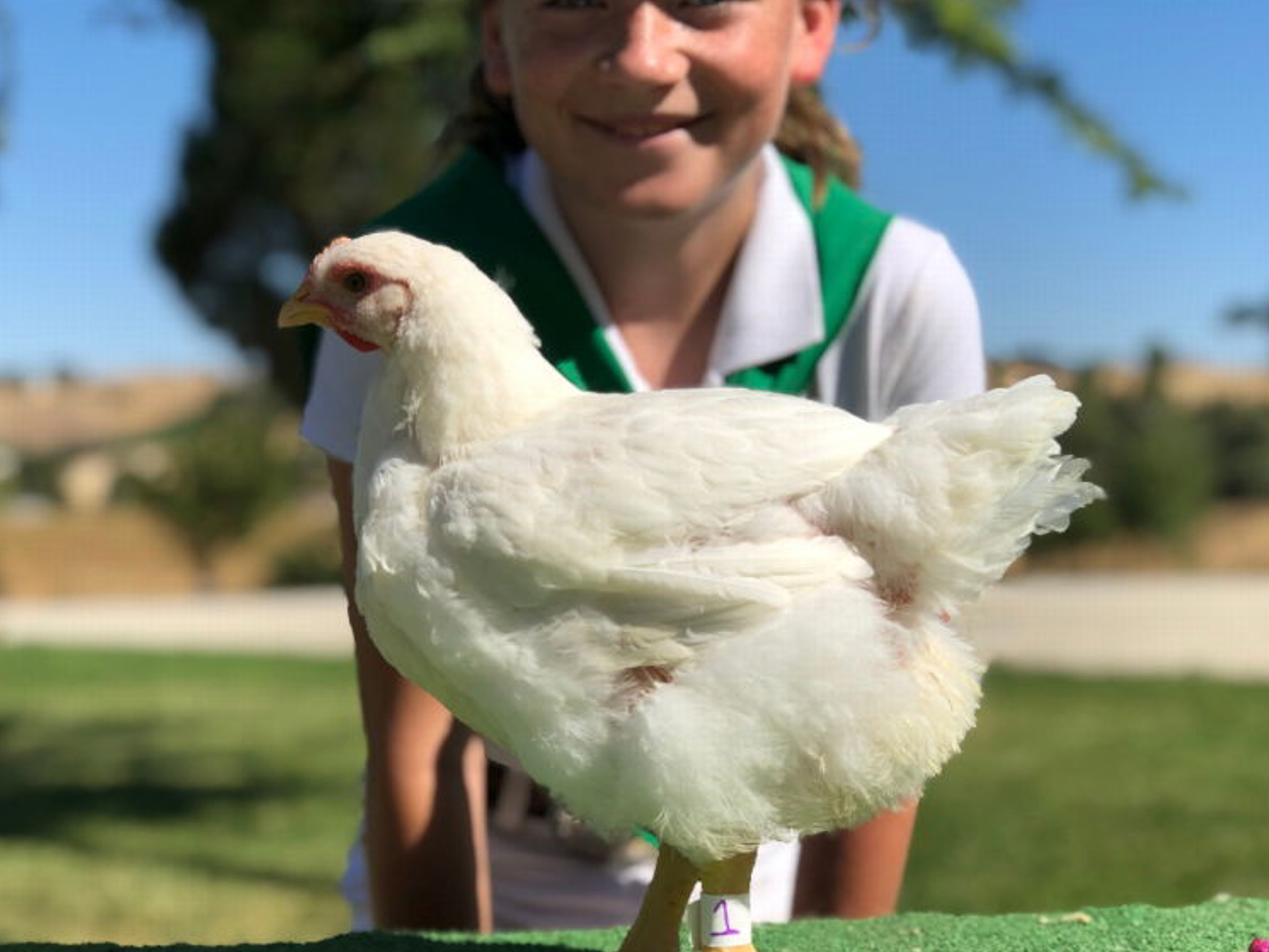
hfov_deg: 28.9
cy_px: 564
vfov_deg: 21.9
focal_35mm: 67
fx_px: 2457
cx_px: 719
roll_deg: +1.4
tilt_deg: -2.8
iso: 16
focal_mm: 6
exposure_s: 1/1715
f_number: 2.4
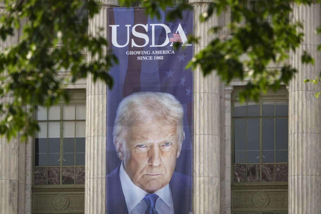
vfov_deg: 4.3
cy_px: 107
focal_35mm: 320
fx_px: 2853
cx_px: 160
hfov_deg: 6.4
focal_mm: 117.29
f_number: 4
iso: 100
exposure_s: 1/800
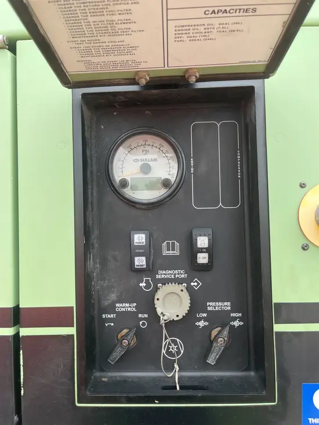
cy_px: 212
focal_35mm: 26
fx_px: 319
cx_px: 160
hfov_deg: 53.1
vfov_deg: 67.3
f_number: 1.6
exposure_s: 1/370
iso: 50
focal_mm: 5.1
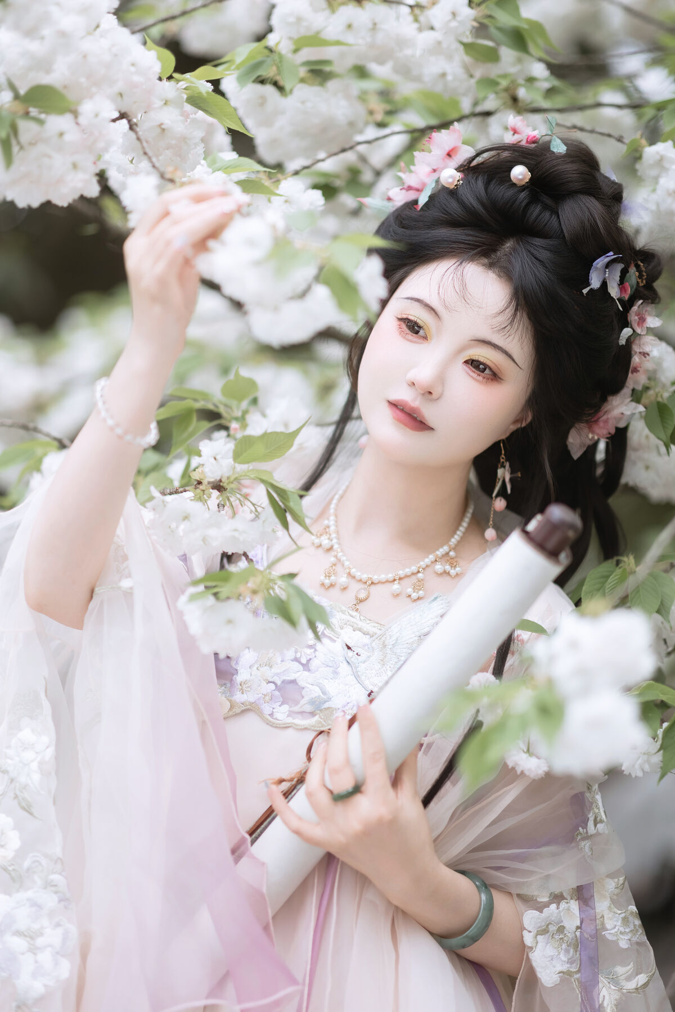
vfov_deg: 23.9
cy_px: 506
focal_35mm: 85
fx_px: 2390
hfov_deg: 16.1
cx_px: 338
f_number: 1.4
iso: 100
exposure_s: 1/1250
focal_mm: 85
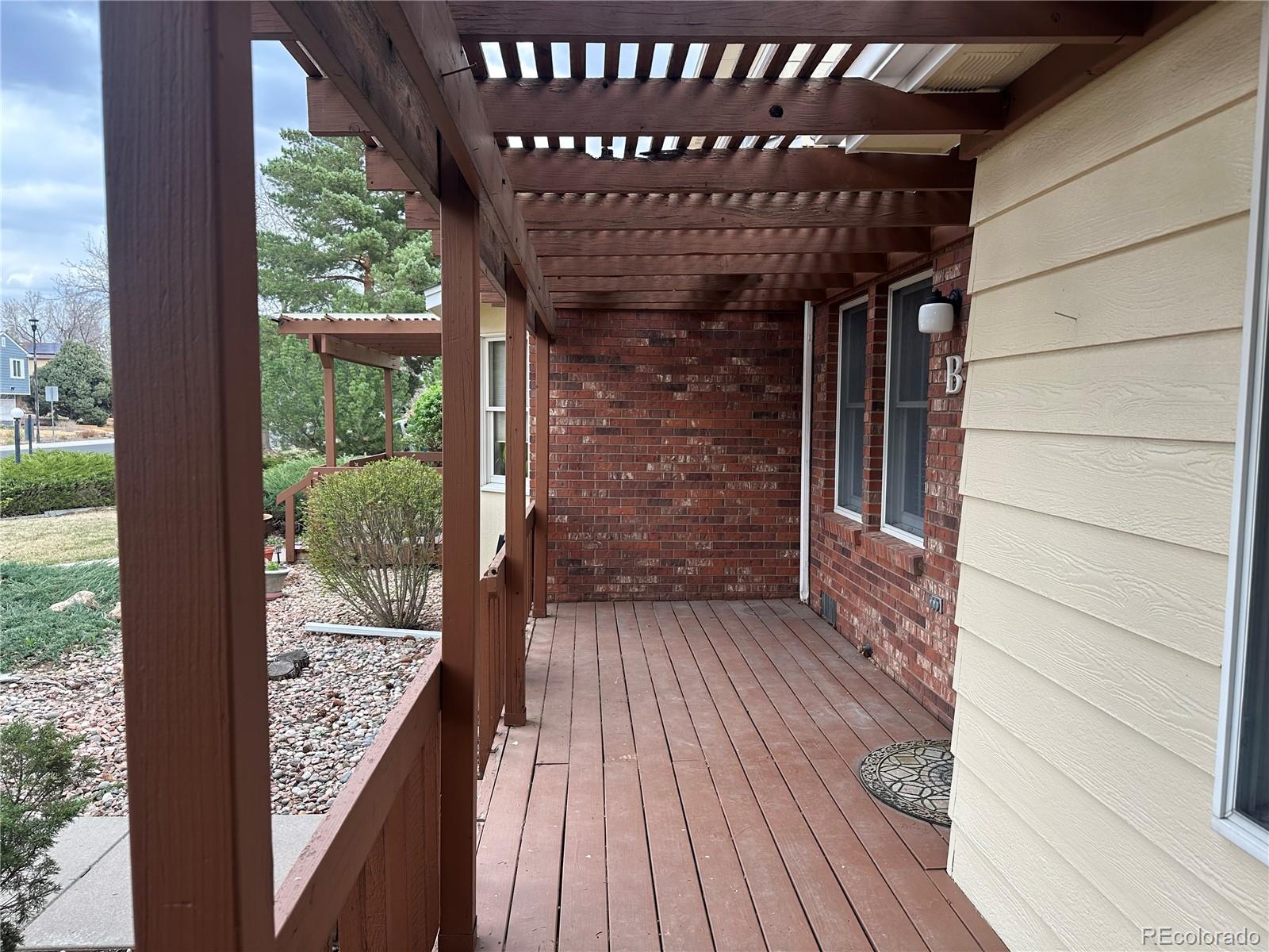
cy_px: 476
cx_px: 634
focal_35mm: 24
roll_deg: +0.0
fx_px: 880
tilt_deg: -3.2
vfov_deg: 56.8
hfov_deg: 71.6
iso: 80
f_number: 1.78
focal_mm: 6.86
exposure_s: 1/251
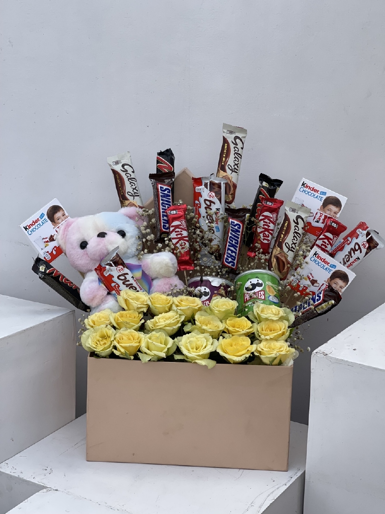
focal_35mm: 64
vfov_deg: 30.3
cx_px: 192
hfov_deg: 22.9
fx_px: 949
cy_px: 257
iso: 20
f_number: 2.2
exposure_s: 1/815
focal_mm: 7.5
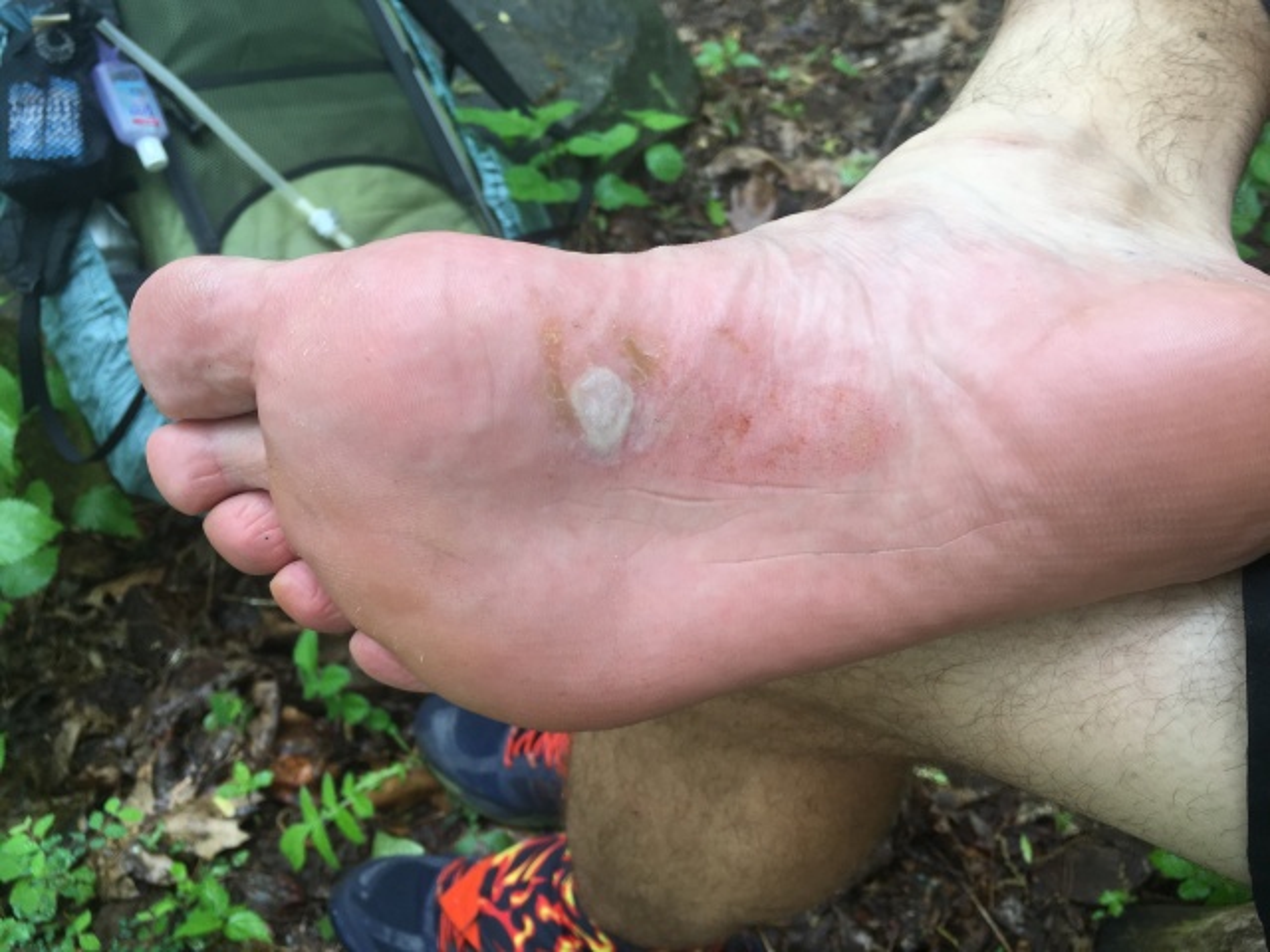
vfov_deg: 48.2
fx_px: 1064
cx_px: 635
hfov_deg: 61.7
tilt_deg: -52.0
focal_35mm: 29
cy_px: 476
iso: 25
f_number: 2.2
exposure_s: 1/60
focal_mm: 4.15
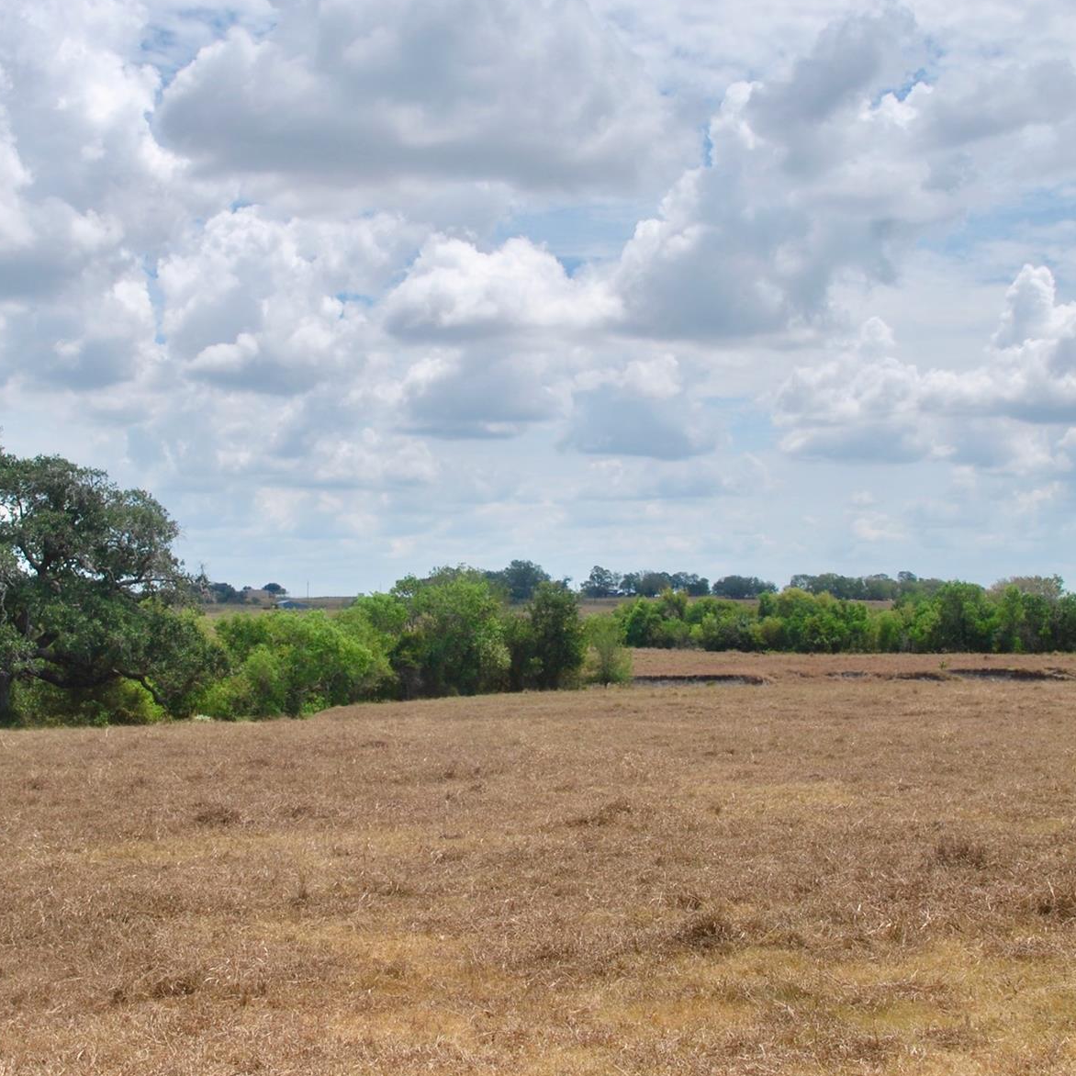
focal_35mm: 56
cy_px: 468
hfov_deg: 30.6
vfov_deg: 30.7
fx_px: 1960
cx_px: 446
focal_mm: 25
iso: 100
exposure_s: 1/320
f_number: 9
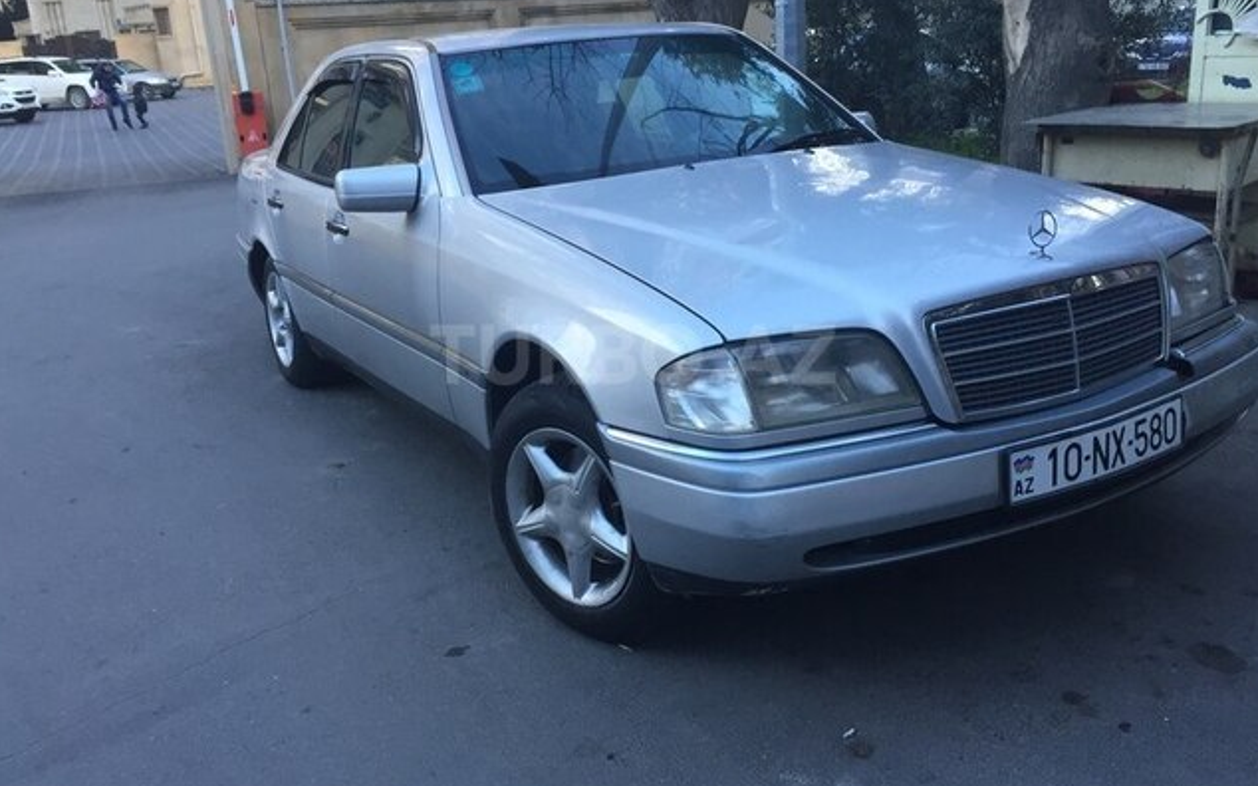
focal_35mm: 32
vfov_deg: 39.4
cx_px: 633
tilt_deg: -14.7
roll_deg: +1.7
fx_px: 1097
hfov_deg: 59.7
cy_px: 354
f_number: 2.2
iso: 32
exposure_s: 1/33
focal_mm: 4.15
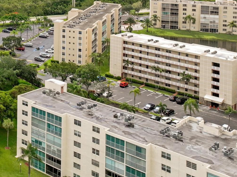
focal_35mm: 69
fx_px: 472
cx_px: -53
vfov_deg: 19.6
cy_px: -56
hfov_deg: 25.2
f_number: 2.8
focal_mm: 12.29
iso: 140
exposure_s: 1/3200
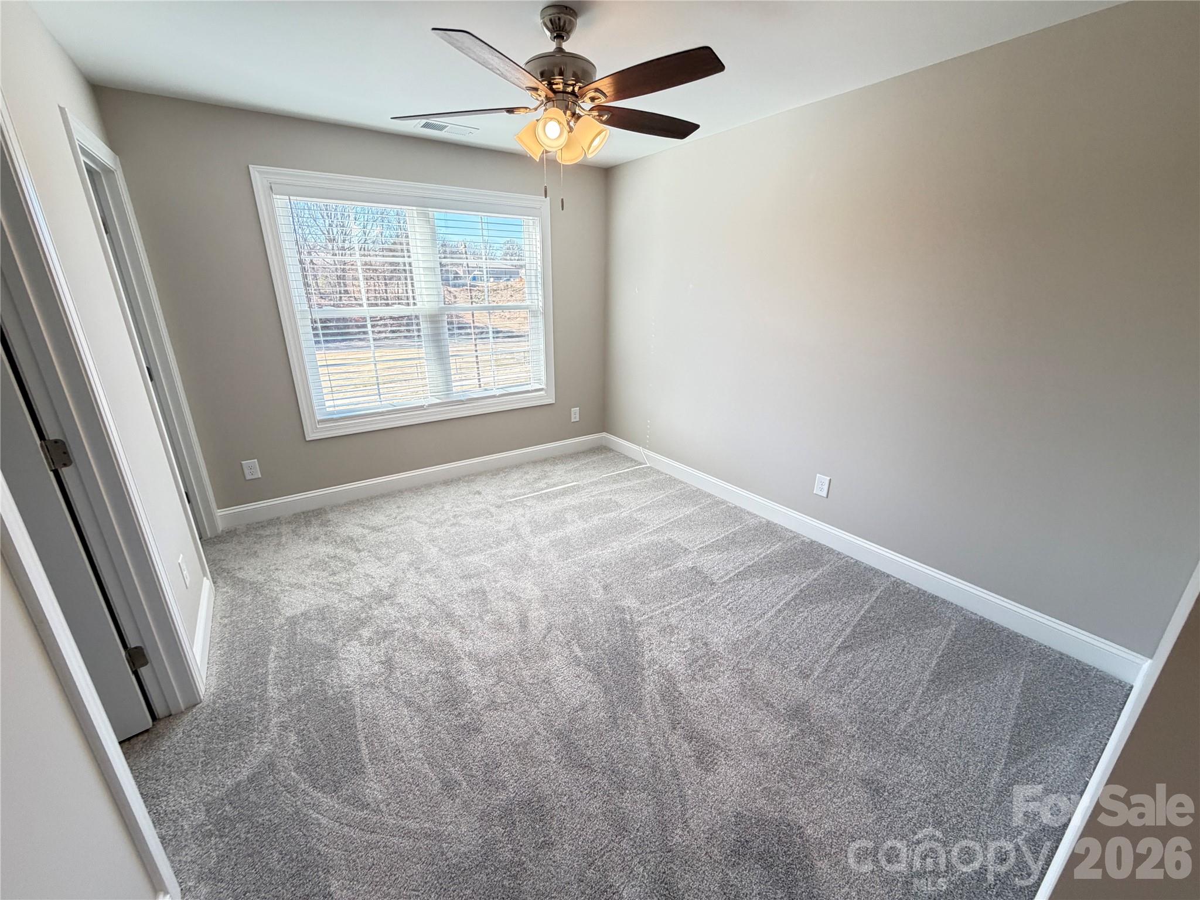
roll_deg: -0.3
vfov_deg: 85.7
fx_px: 485
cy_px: 450
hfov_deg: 102.1
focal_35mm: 14
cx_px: 600
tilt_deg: -18.8
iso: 250
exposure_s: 1/120
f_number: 2.2
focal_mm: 2.22
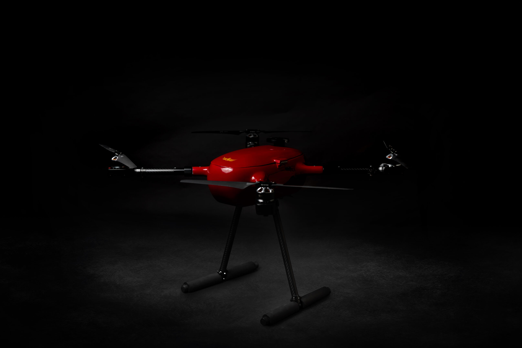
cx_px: 261
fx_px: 725
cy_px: 174
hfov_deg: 39.6
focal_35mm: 50
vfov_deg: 27.0
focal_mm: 50
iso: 160
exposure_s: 1/1000
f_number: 3.5
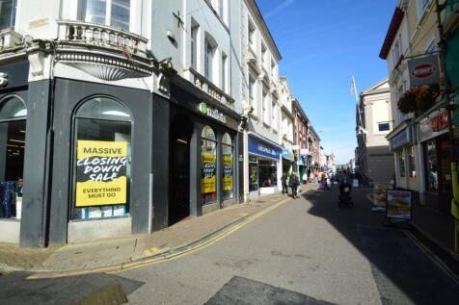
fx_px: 191
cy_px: 152
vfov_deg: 77.3
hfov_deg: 100.4
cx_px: 230
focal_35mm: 15
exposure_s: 1/400
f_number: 11
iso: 400
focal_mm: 10
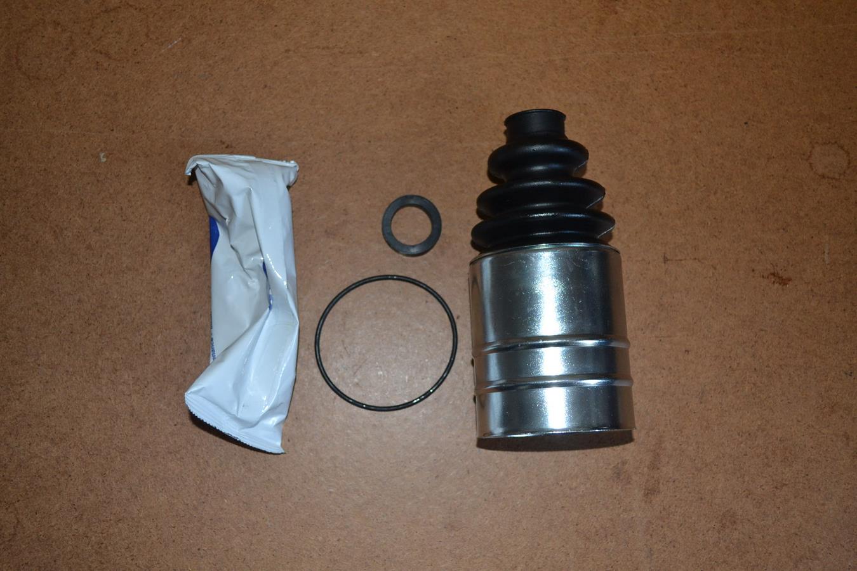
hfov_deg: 49.6
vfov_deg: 34.2
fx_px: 928
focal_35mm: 39
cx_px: 428
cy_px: 286
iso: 640
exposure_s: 1/60
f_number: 4.2
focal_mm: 26
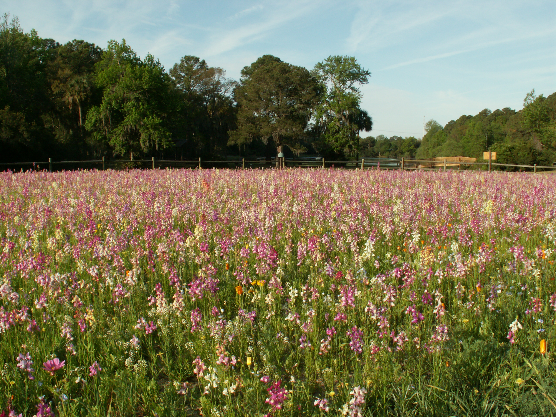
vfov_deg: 40.7
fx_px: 562
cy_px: 208
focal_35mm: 35
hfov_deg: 52.6
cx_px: 278
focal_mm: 5.86
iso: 50
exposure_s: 1/125
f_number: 8
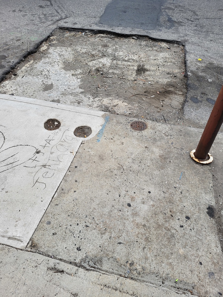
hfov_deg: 53.1
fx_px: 223
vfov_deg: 67.3
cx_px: 112
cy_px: 148
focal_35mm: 26
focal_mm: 5.4
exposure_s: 1/799
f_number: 1.8
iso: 40
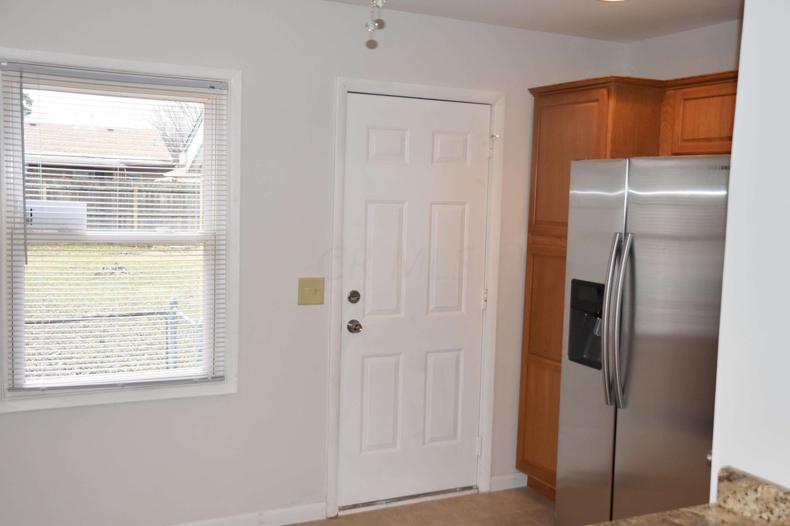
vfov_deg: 35.5
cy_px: 263
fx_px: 823
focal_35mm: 38
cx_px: 395
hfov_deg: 51.3
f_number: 5.6
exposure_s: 1/125
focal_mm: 25
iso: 640
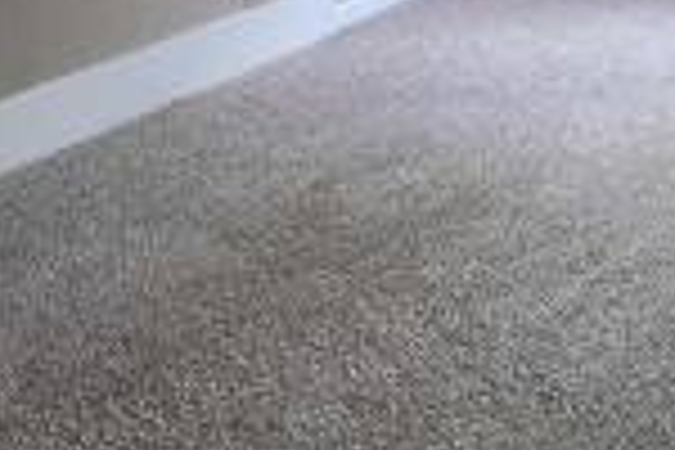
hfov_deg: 33.3
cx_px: 412
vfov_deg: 19.9
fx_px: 1125
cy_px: -202
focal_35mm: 60
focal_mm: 2.2
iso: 160
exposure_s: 1/120
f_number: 1.9
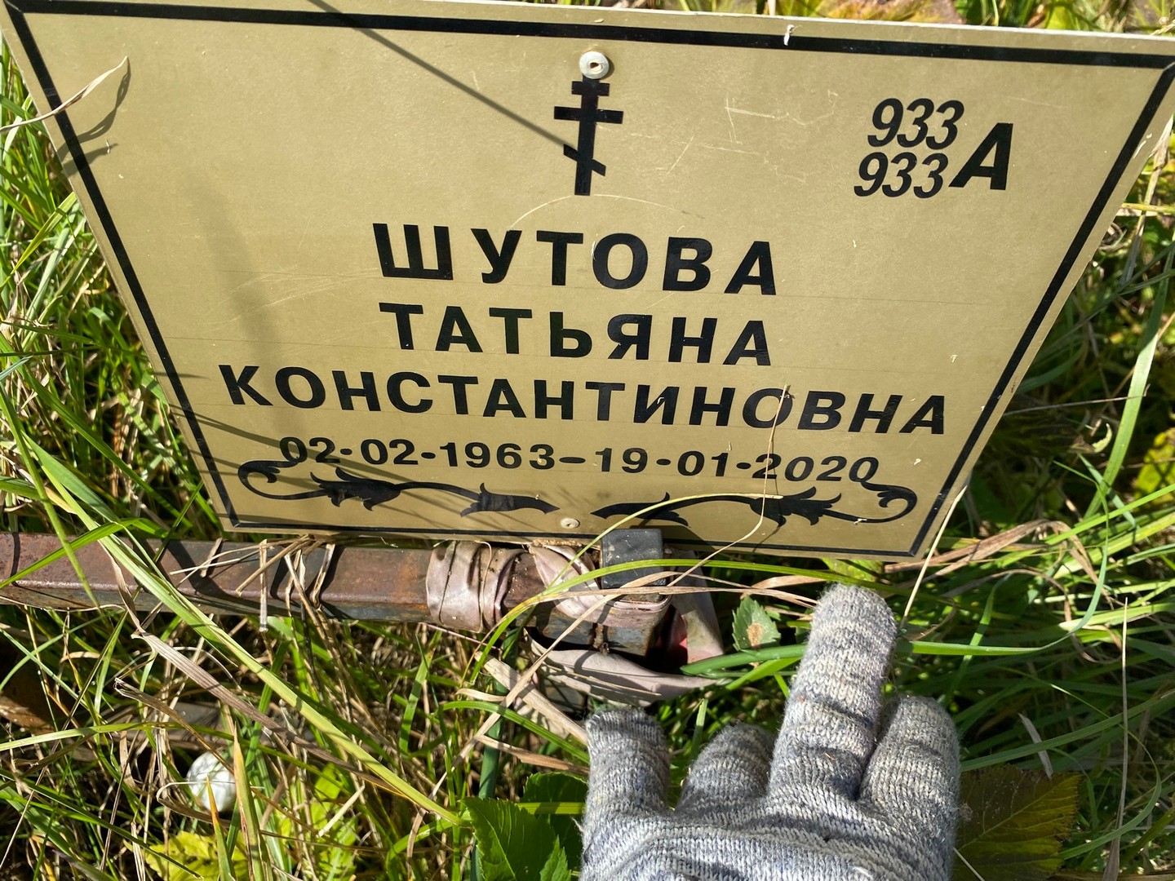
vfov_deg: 53.1
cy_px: 440
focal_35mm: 26
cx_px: 588
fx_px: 883
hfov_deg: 67.3
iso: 32
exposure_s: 1/1608
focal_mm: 4.25
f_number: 1.8
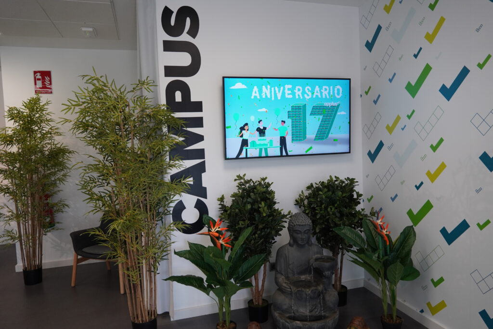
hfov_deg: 67.4
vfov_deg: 47.9
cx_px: 246
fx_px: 370
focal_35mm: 27
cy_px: 164
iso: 500
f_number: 4
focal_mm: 18
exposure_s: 1/160
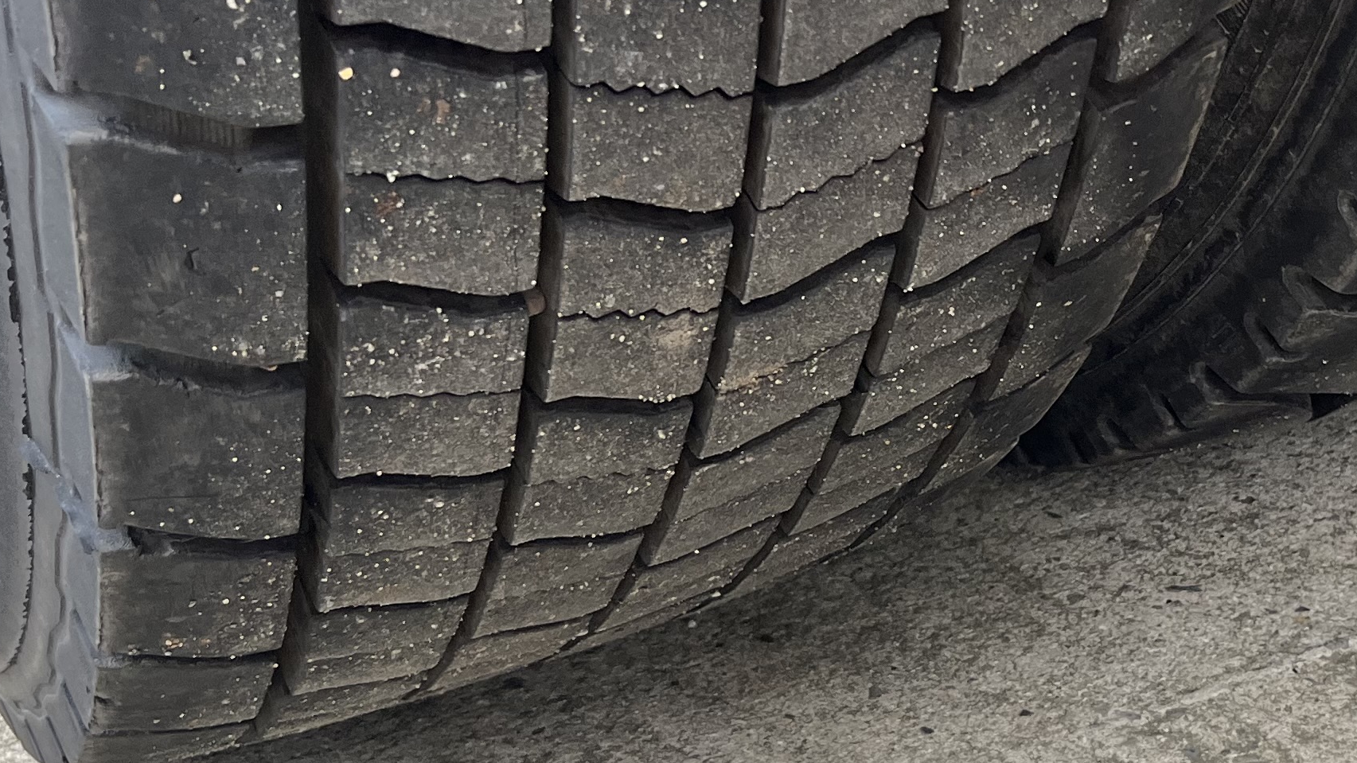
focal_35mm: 67
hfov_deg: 30.5
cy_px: 340
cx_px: 1135
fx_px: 2411
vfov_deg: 18.0
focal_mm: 5.1
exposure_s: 1/122
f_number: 1.6
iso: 80
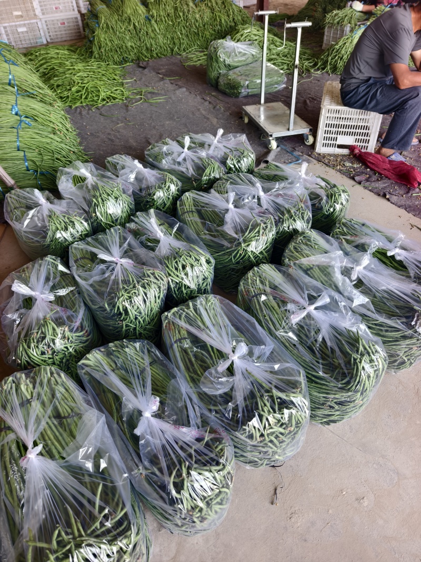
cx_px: 210
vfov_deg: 73.9
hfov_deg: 58.9
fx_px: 373
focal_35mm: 23
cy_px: 281
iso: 151
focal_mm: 8.67
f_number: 1.75
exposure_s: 1/100
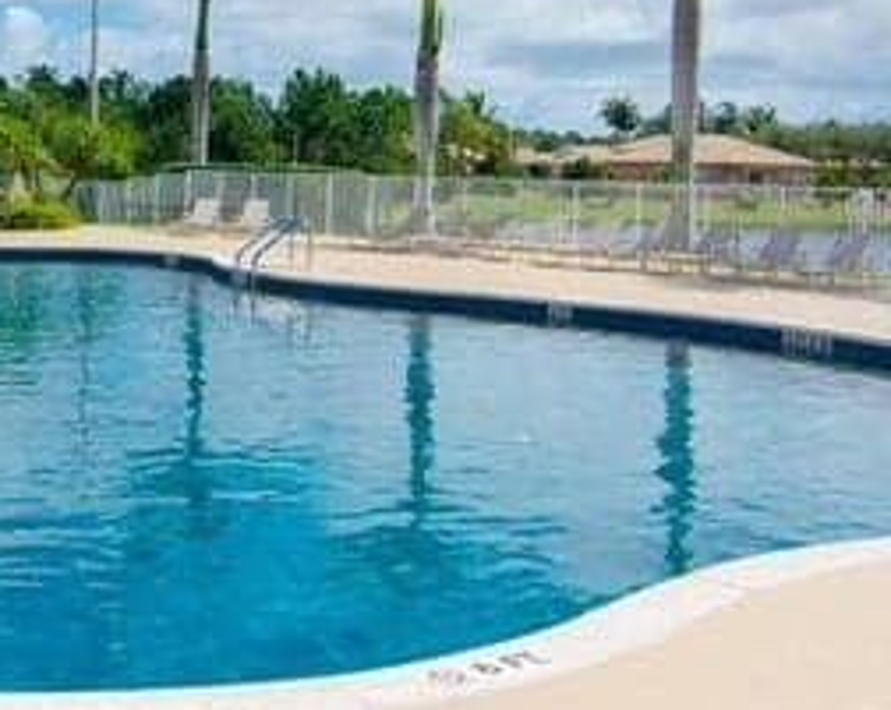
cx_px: 240
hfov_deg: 35.2
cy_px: 159
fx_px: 1379
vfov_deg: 28.4
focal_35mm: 52
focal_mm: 13
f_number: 10
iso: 100
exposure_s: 1/250
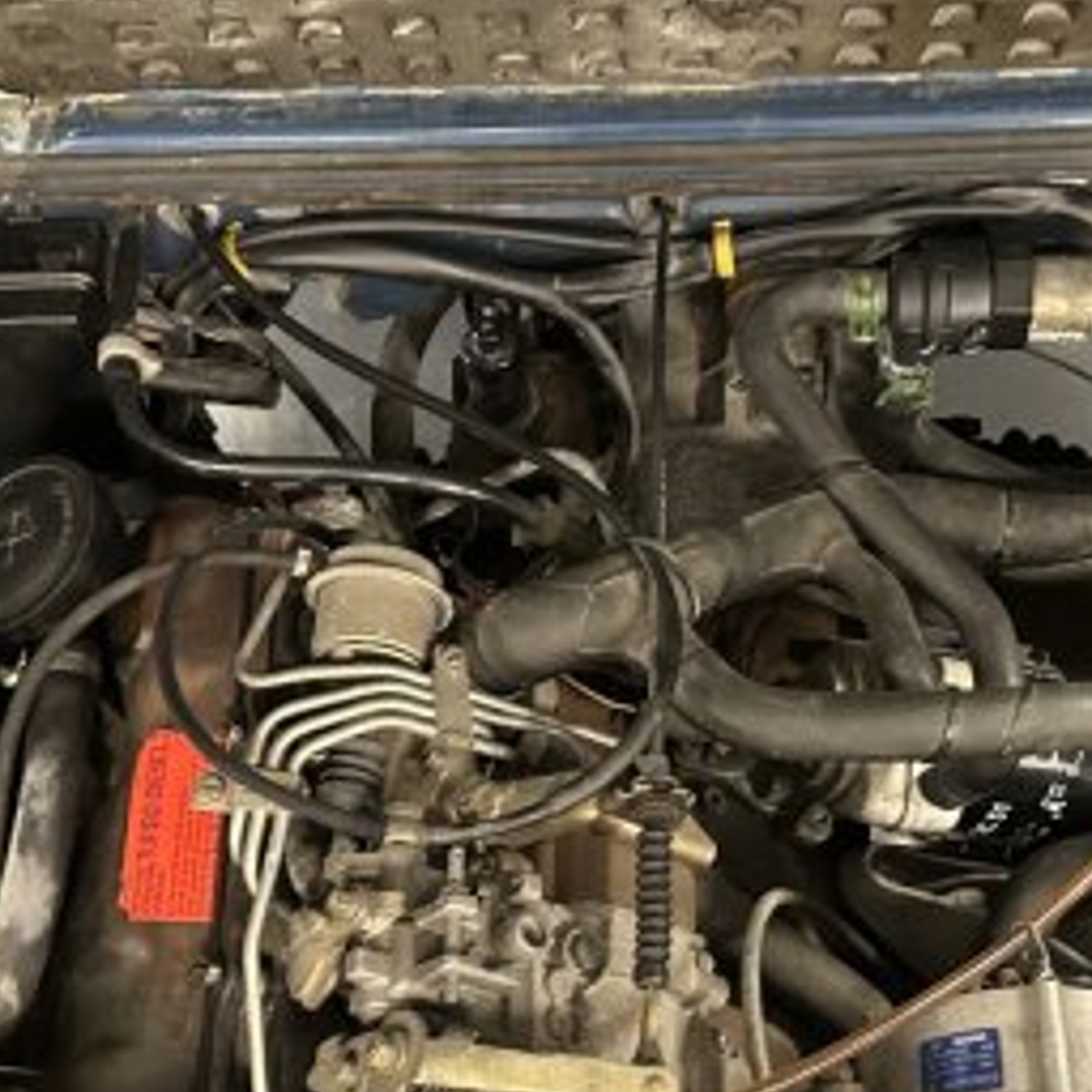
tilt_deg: -57.8
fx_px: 1892
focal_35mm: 53
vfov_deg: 31.9
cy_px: 751
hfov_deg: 32.0
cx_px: 725
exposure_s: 1/25
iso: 1250
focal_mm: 6.86
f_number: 1.78
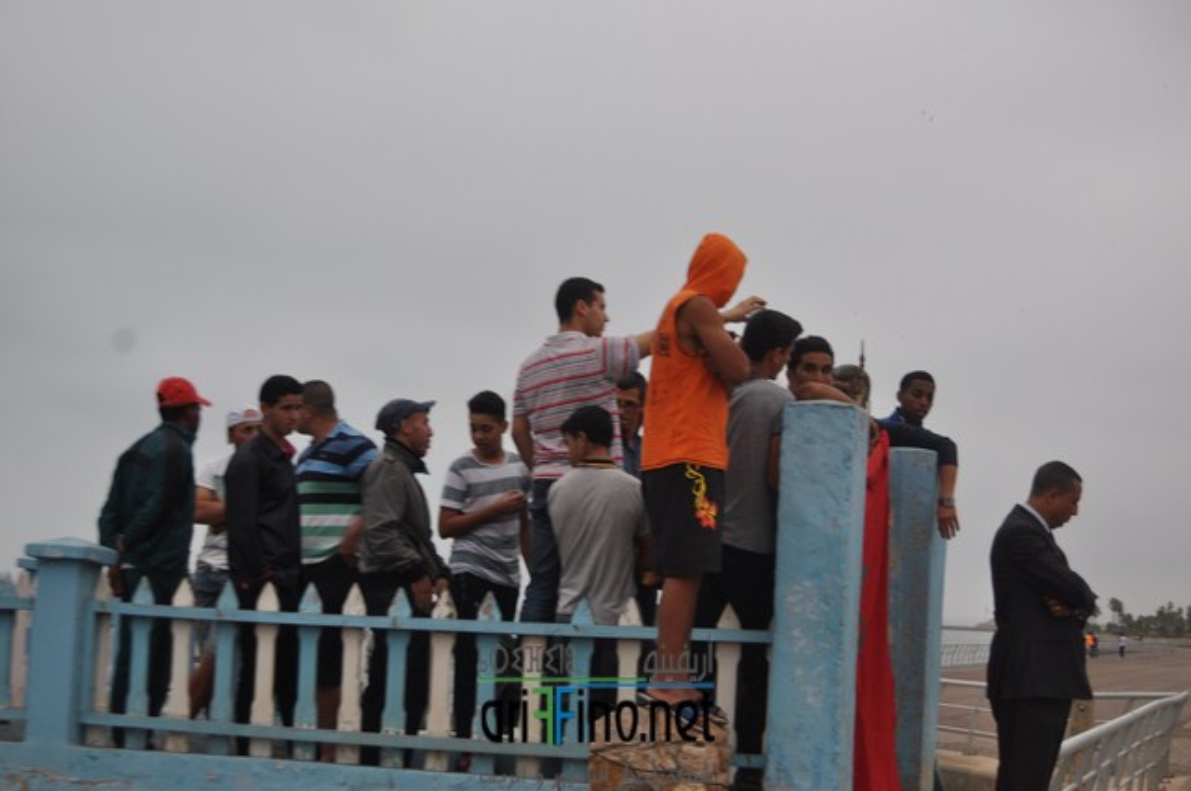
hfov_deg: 29.9
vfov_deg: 20.1
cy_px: 396
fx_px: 2230
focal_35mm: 68
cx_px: 596
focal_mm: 45
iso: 200
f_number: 5.6
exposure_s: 1/125
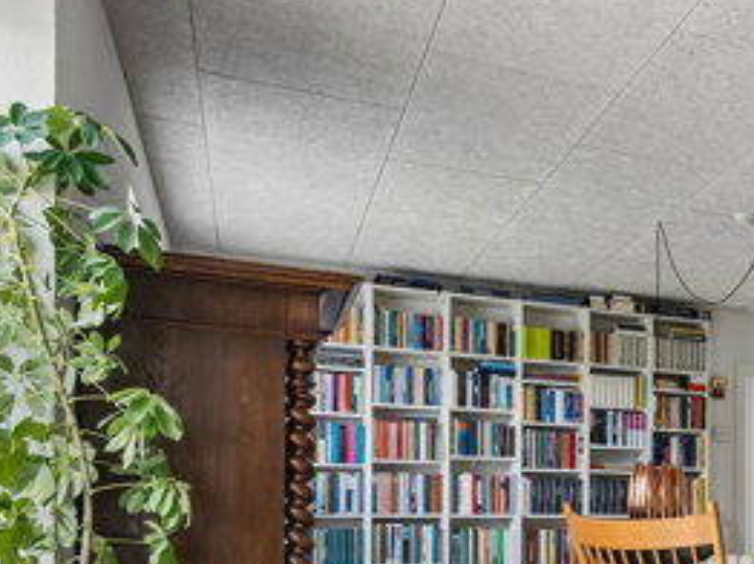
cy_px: 499
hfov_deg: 30.9
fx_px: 1023
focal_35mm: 47
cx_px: 996
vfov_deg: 29.6
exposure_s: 1/2.5
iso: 400
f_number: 6.3
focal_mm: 16
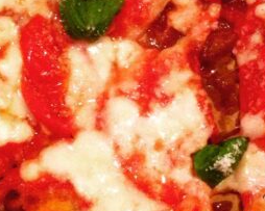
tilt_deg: -78.7
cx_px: 232
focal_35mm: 108
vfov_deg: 14.2
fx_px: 847
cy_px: 51
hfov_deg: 17.6
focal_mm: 4.12
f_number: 2.4
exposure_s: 1/15
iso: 640
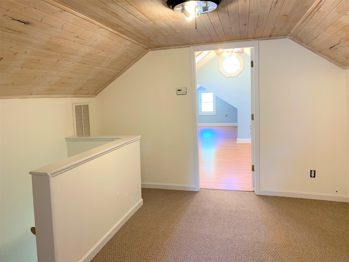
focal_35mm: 26
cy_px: 131
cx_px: 174
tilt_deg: -5.4
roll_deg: +1.0
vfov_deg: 53.1
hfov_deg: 67.3
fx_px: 262
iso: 125
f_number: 1.8
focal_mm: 4.25
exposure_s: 1/60
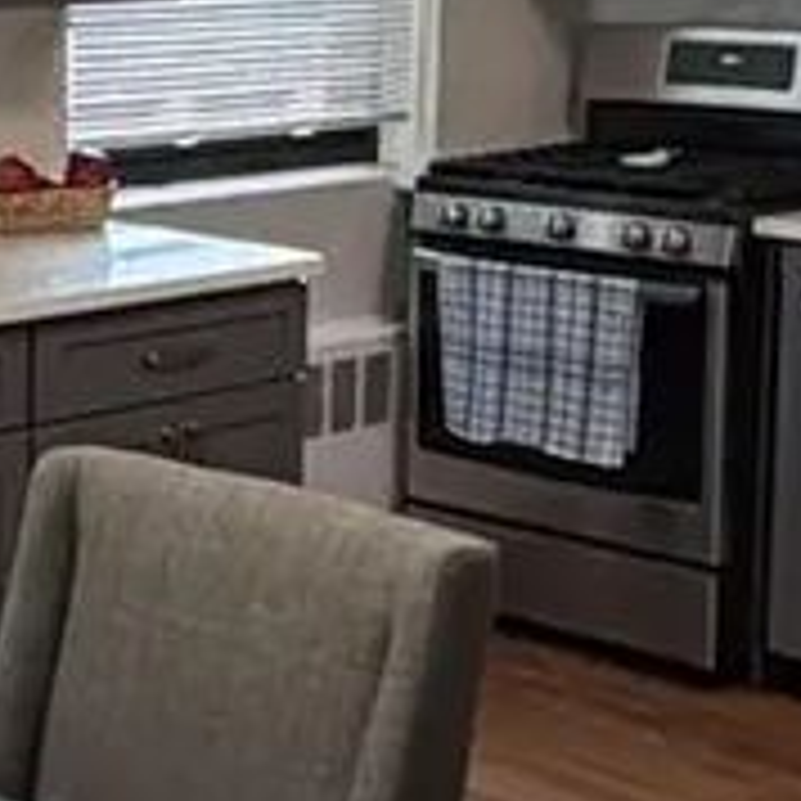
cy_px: 290
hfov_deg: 17.8
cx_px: -18
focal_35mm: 95
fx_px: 2487
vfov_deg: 18.3
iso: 250
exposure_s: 1/120
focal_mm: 2.22
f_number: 2.2
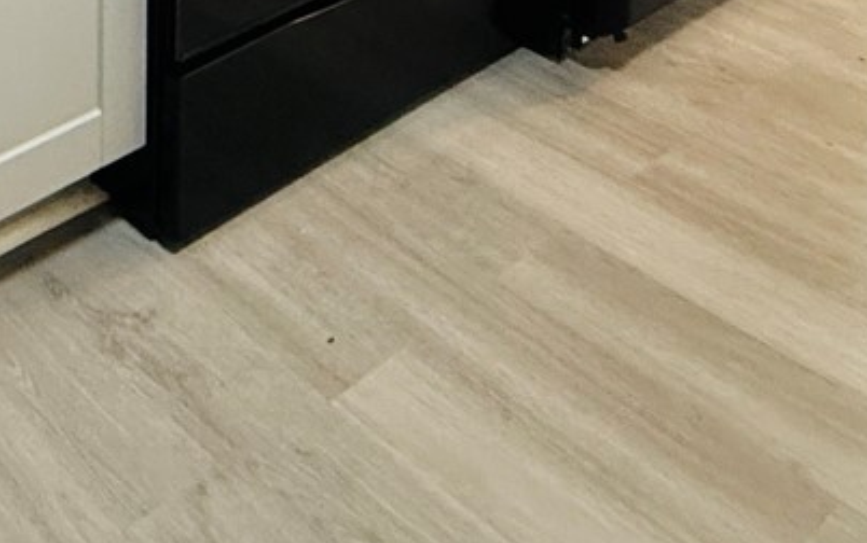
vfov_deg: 16.5
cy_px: -554
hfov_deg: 30.3
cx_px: -123
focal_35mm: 59
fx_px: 1395
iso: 320
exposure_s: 1/60
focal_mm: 2.22
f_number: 2.2
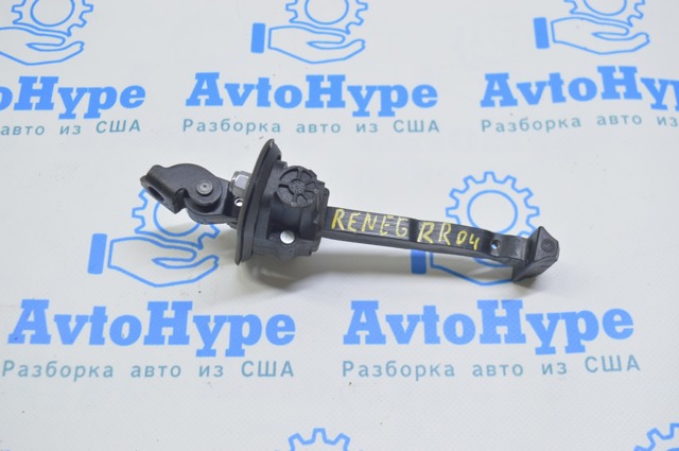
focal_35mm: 46
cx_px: 340
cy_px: 226
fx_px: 876
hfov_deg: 42.4
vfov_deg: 28.9
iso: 400
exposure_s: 1/20
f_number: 5.6
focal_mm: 31
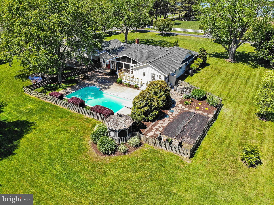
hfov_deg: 71.6
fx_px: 190
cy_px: 102
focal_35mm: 24
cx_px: 137
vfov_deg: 56.8
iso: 100
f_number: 2.8
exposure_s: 1/535
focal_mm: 4.5
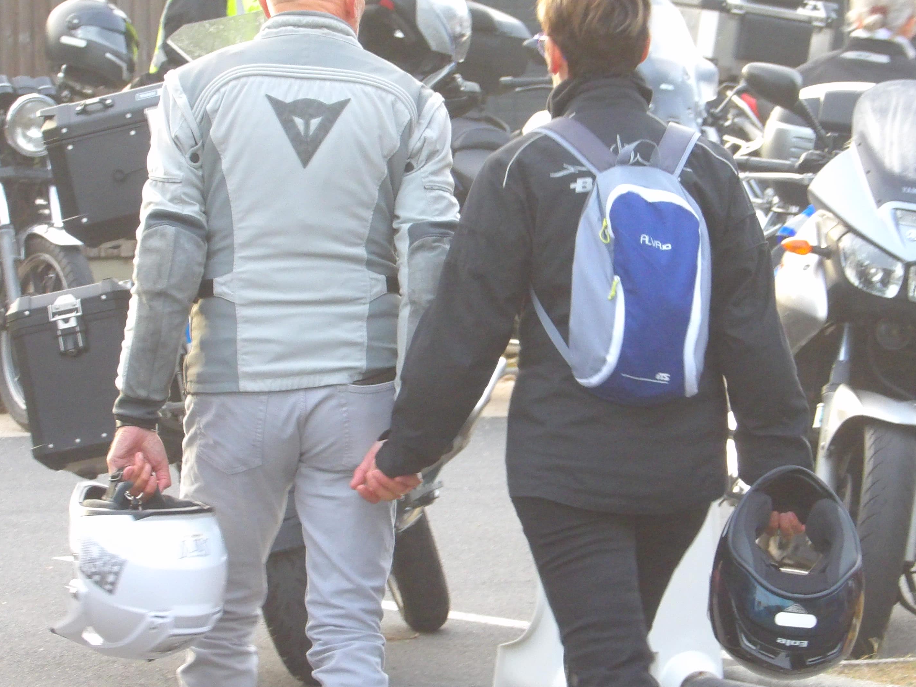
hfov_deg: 5.5
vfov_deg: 4.1
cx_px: 449
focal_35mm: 361
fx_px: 9552
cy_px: 288
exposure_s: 1/50
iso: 267
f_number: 4.5
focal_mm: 39.8
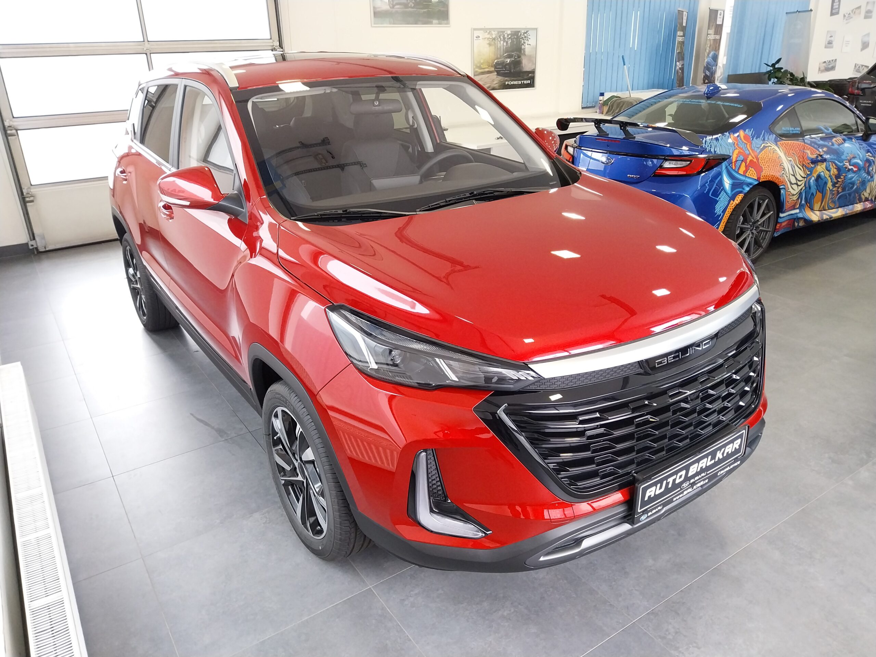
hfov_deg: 67.3
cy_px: 328
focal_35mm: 26
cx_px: 438
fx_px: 658
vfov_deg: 53.1
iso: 160
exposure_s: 1/50
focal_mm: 4
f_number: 1.8
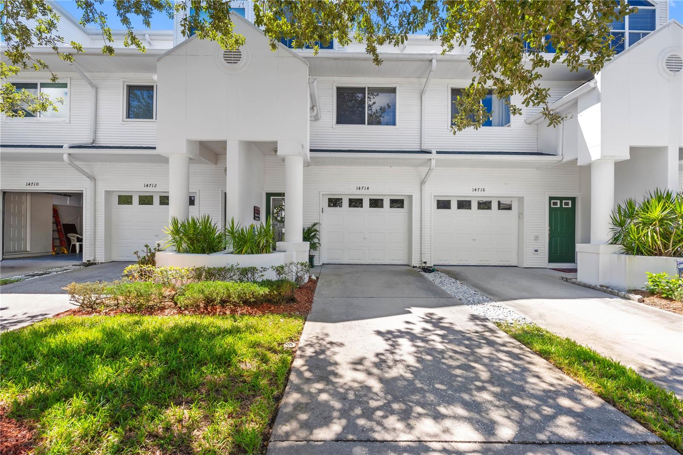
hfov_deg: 96.7
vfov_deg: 73.7
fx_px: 303
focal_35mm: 16
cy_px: 228
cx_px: 342
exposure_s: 1/80
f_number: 11
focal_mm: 16
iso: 125
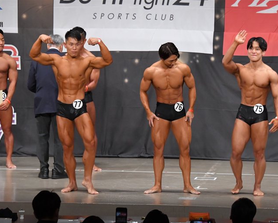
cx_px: 166
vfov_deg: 8.1
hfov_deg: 10.1
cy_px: 112
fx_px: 1572
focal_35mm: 191
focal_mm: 112
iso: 6400
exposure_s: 1/400
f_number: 5.6
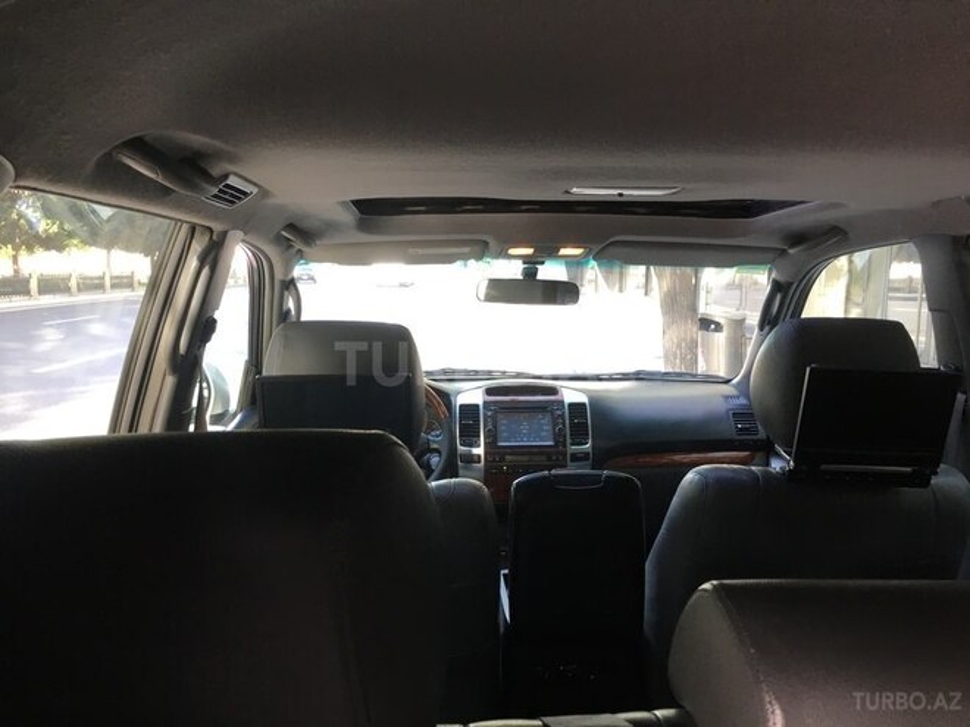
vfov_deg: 48.2
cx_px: 485
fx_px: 813
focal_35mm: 29
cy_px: 364
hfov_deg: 61.7
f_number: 2.2
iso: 32
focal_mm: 4.15
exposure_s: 1/33
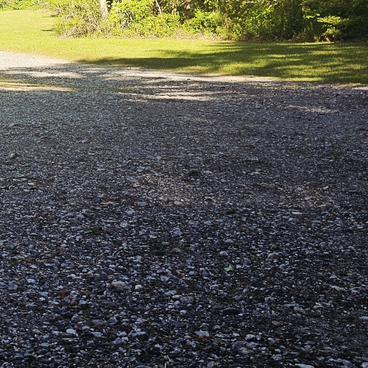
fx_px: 866
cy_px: -79
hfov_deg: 19.8
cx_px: -228
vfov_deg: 22.1
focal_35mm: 72
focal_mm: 6.3
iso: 10
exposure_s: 1/263
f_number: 1.7
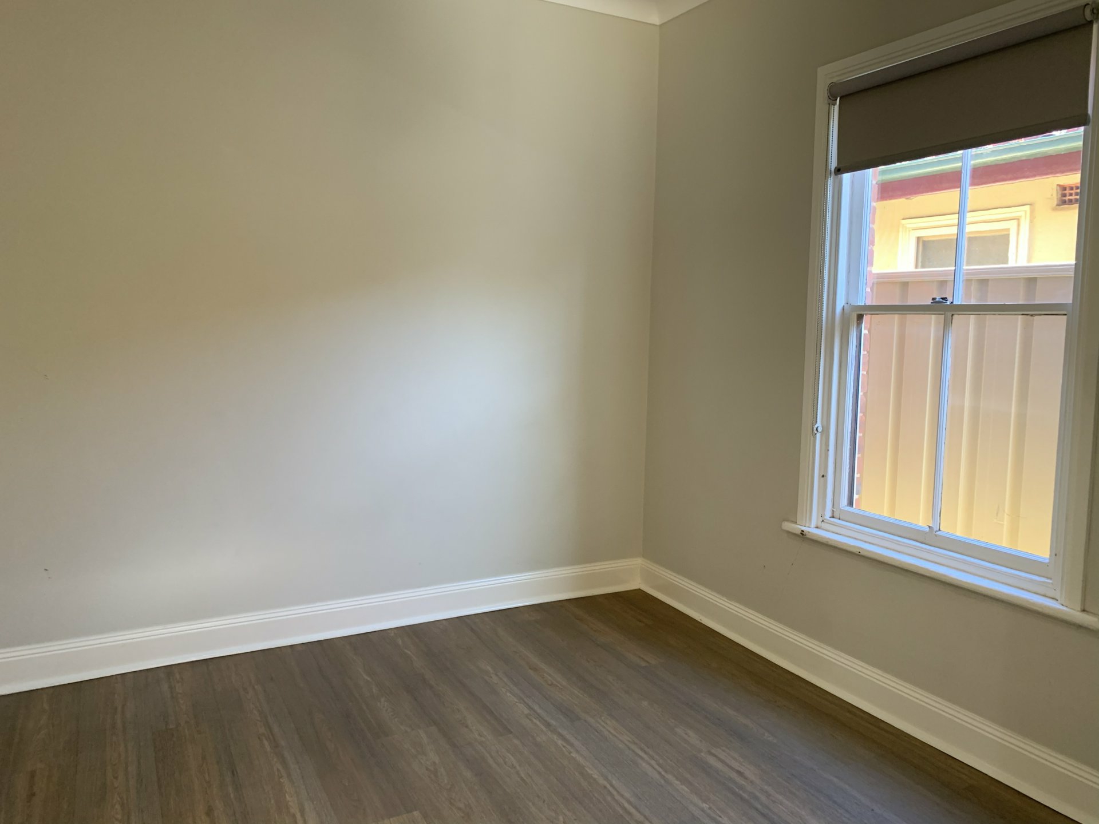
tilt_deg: -5.4
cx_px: 550
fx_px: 825
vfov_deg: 53.1
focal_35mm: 26
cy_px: 412
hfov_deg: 67.3
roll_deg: -1.7
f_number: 1.8
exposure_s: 1/60
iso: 125
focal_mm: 4.25
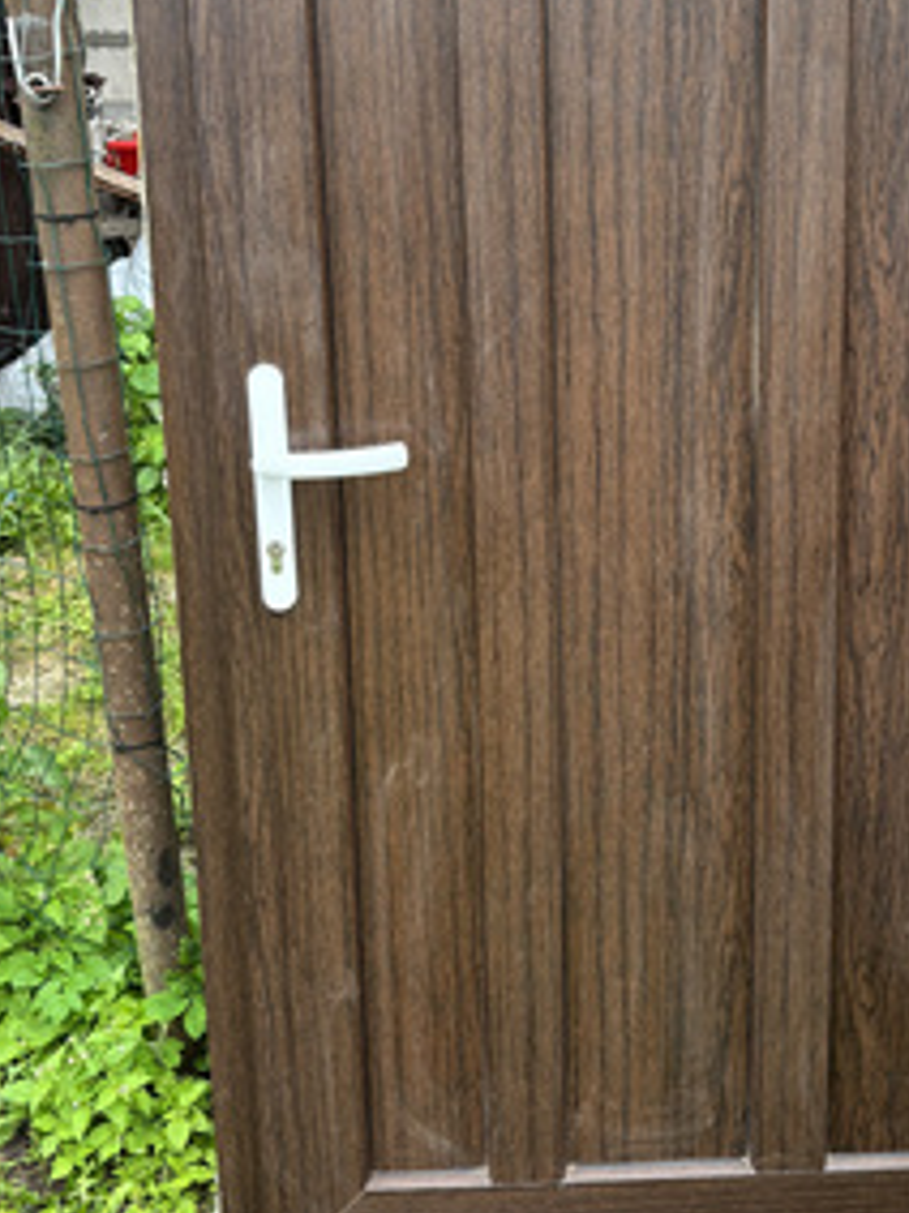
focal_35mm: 46
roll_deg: -1.1
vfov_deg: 41.2
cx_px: 632
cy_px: 531
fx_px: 1612
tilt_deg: -21.8
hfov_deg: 31.2
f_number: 1.6
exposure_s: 1/146
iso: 40
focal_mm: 5.96
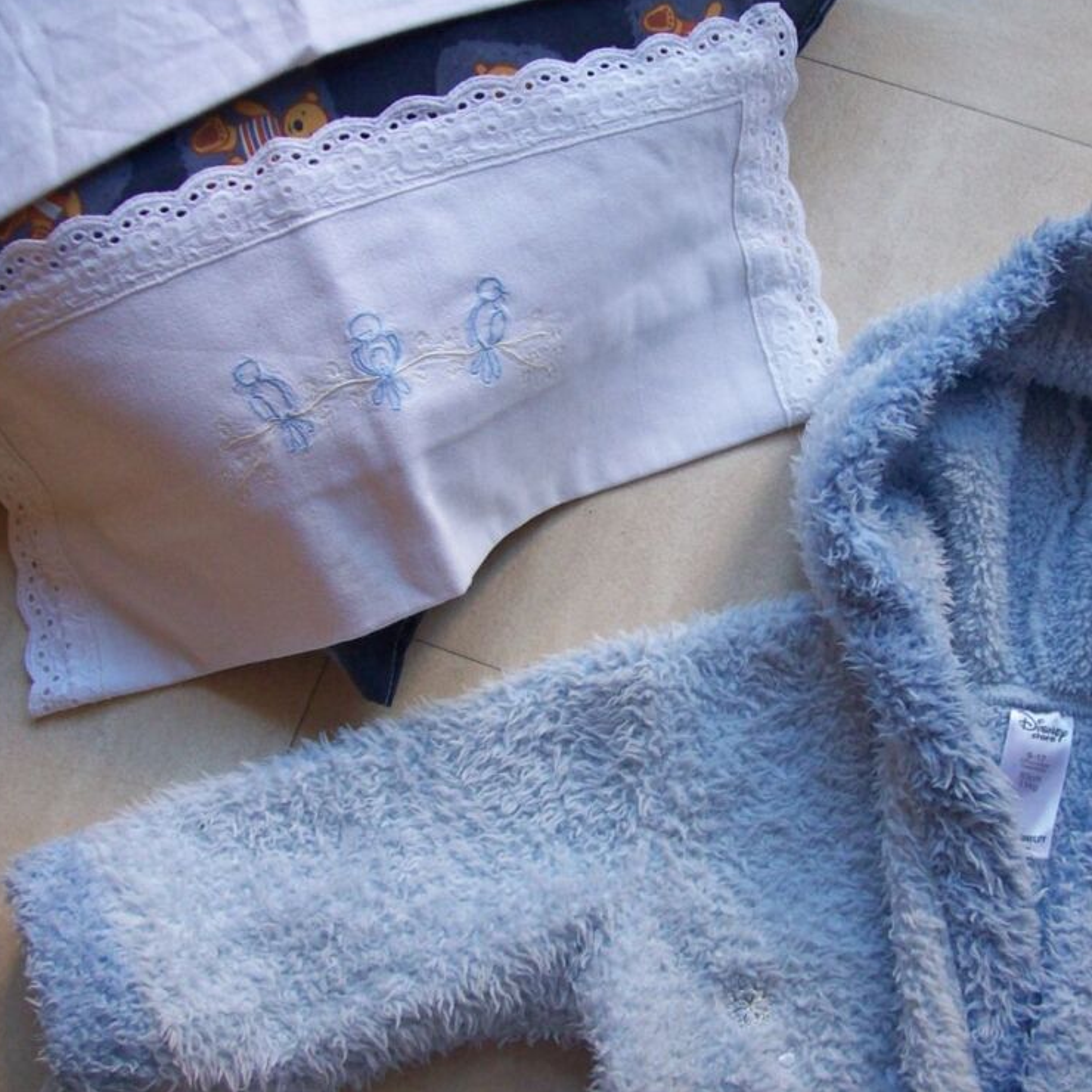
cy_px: 540
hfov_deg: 39.1
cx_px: 627
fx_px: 1535
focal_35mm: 43
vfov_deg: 39.2
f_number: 2.7
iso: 160
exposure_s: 1/35.8
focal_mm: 6
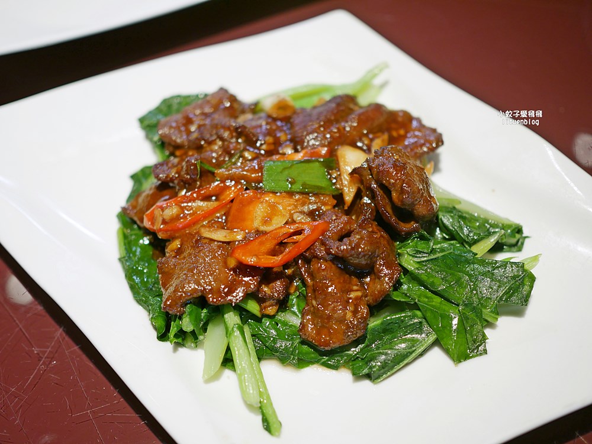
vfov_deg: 29.1
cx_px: 296
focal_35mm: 50
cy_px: 222
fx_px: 856
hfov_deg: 38.2
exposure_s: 1/250
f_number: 1.8
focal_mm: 25
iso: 200
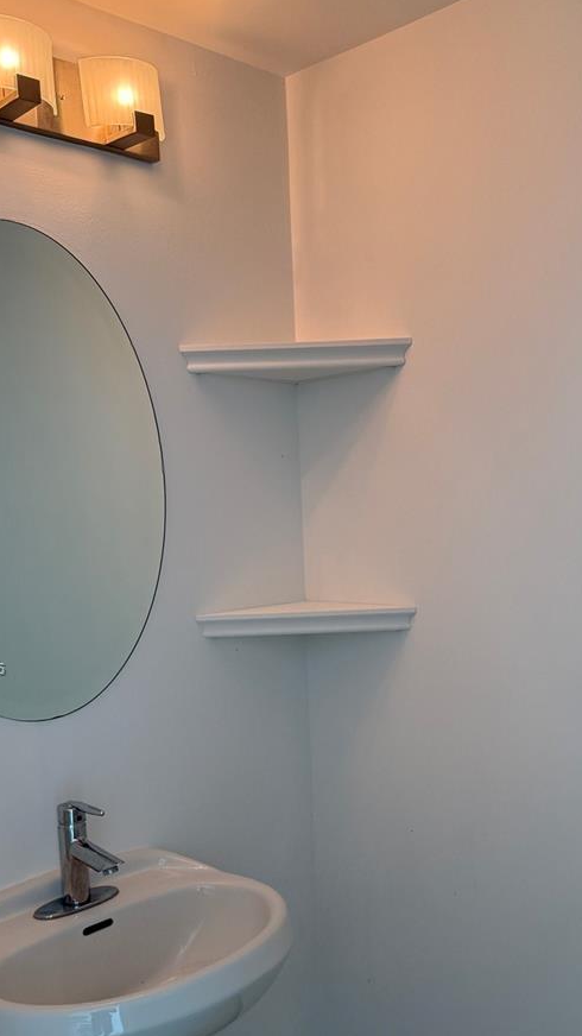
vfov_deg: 54.4
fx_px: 988
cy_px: 670
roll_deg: +1.4
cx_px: 322
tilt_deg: -9.6
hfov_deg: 32.8
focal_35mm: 36
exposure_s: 1/238
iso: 160
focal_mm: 6.76
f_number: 1.78
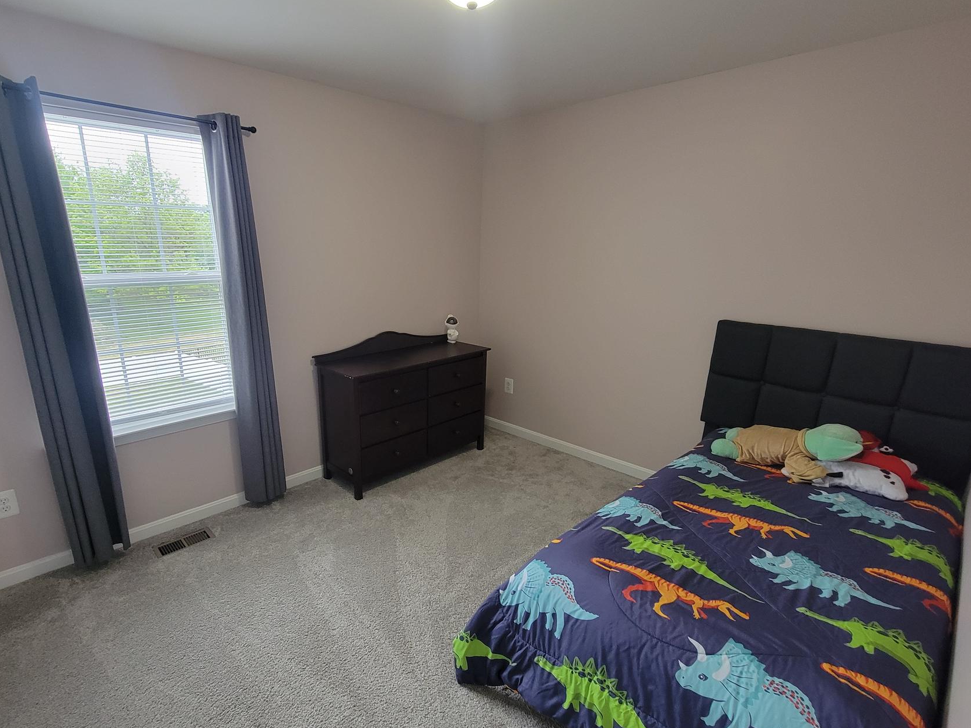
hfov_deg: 94.2
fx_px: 449
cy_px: 379
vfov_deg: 78.1
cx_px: 437
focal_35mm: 16
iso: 250
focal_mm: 2.2
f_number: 2.2
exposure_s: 1/60
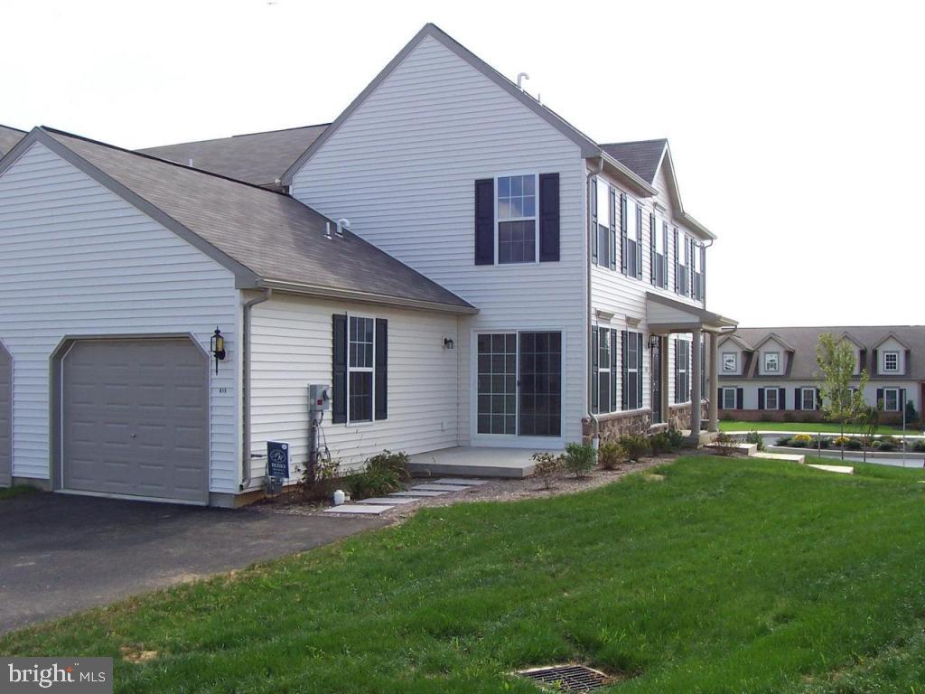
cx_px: 462
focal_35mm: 37
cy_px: 347
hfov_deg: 50.1
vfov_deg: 38.7
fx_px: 989
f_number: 5.6
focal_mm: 5.6
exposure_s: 1/250
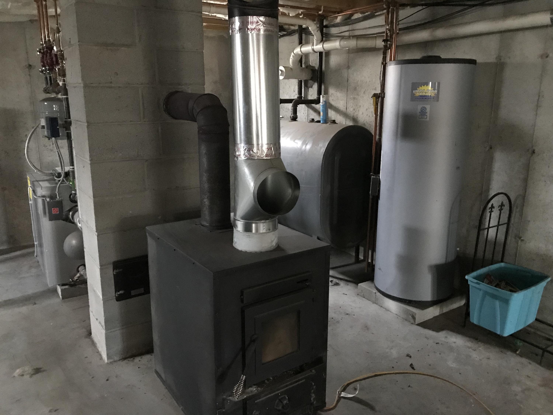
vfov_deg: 49.7
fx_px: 447
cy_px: 208
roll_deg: +0.0
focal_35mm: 28
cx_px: 276
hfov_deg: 63.4
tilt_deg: -14.2
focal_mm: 3.99
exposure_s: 1/4
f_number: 1.8
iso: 160
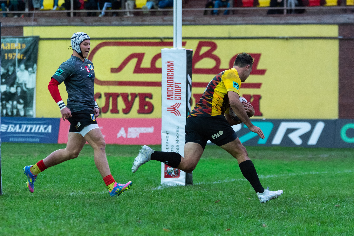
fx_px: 1672
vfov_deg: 8.1
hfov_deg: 12.1
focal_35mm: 170
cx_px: 177
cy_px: 118
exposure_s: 1/1250
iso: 2500
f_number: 3.5
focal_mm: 112
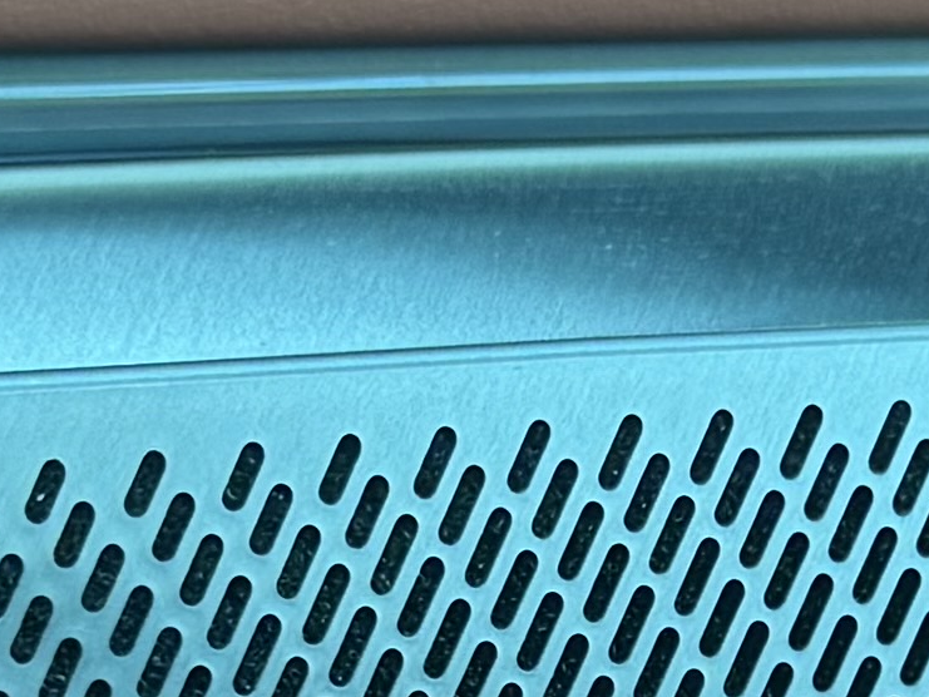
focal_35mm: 185
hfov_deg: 10.7
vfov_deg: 7.7
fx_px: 4966
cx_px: 736
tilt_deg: -22.8
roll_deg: +0.2
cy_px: 1297
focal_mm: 6.76
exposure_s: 1/51
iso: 125
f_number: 1.78
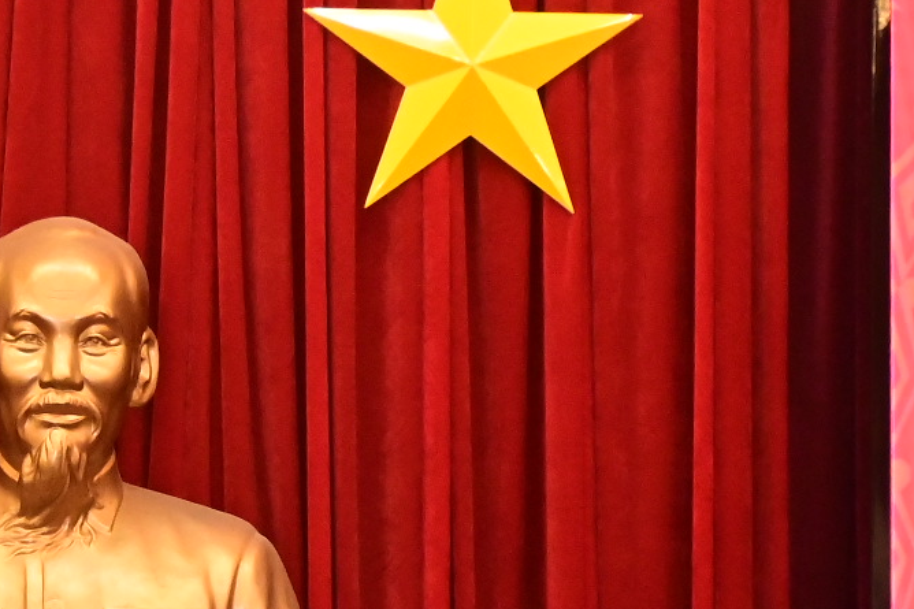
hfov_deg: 6.2
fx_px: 8376
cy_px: 684
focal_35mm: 330
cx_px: 81
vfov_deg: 4.2
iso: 5000
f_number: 5
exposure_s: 1/200
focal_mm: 75
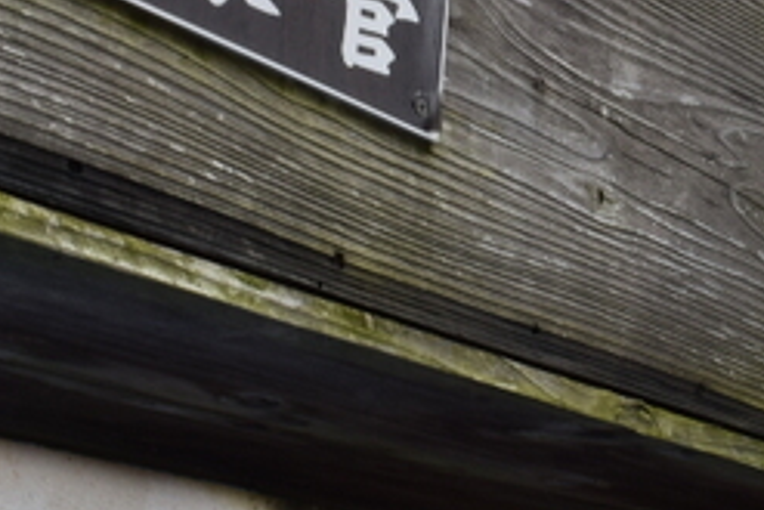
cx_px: 810
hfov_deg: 17.8
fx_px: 2370
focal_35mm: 112
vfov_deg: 12.3
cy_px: 198
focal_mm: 23
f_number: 22
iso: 100
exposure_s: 1/10
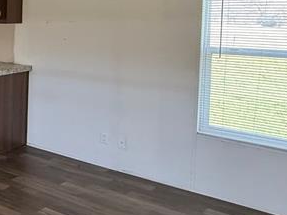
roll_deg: +0.0
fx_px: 414
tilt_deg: -1.5
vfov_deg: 28.2
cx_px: -147
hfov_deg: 26.8
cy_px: 29
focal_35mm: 50
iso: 320
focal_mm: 2.22
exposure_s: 1/85
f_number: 2.2
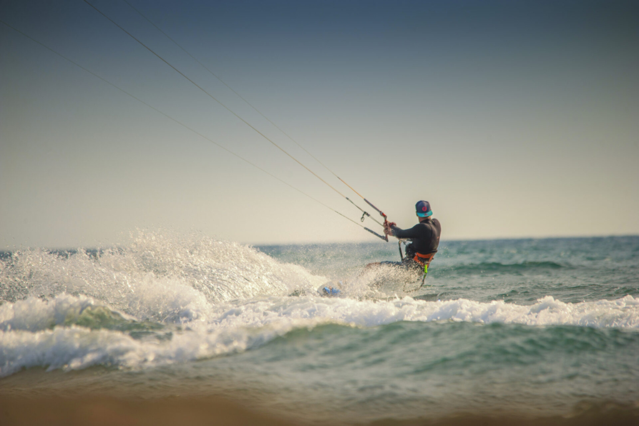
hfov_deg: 4.1
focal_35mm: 500
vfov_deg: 2.7
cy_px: 213
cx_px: 320
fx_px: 8872
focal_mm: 500
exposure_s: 1/800
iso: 200
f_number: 6.3
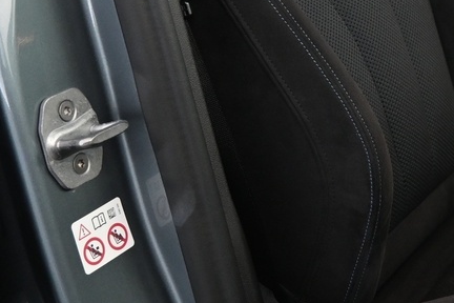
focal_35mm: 90
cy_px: -35
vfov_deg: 14.8
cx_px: 633
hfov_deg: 20.2
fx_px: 1135
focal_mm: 16
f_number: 3.5
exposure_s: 1/25
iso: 1000
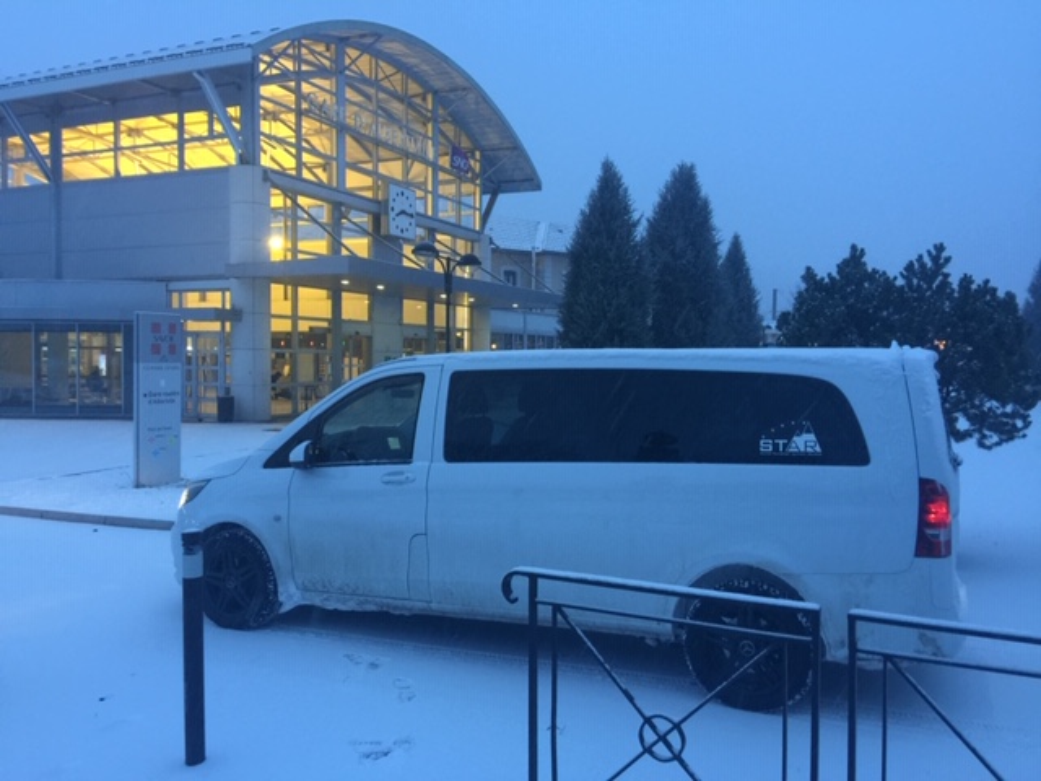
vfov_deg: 48.2
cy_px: 390
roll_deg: -0.9
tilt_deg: -1.6
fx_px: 872
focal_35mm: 29
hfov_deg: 61.7
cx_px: 520
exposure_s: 1/17
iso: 80
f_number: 2.2
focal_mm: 4.15
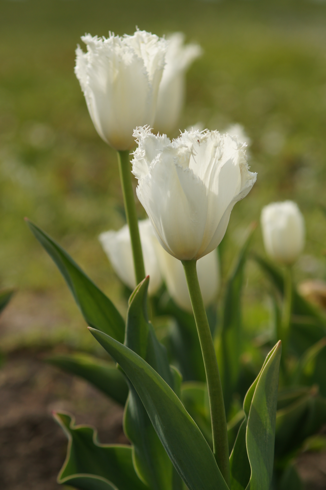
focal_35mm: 158
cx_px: 163
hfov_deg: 8.7
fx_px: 2142
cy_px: 245
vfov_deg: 13.0
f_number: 5.6
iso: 200
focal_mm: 105
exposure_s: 1/1000
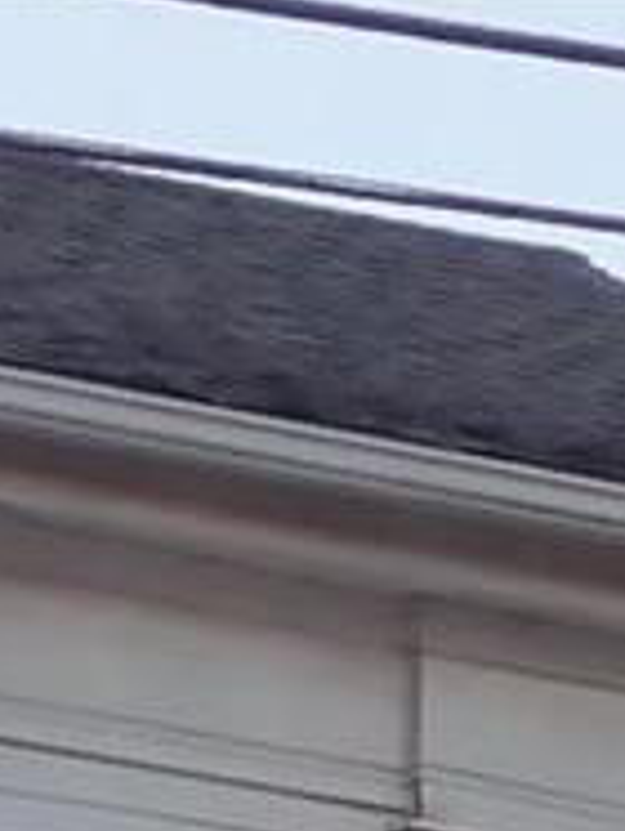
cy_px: 2663
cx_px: 134
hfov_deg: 8.5
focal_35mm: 174
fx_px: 4179
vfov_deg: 8.8
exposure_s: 1/432
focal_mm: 4.71
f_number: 1.7
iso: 100
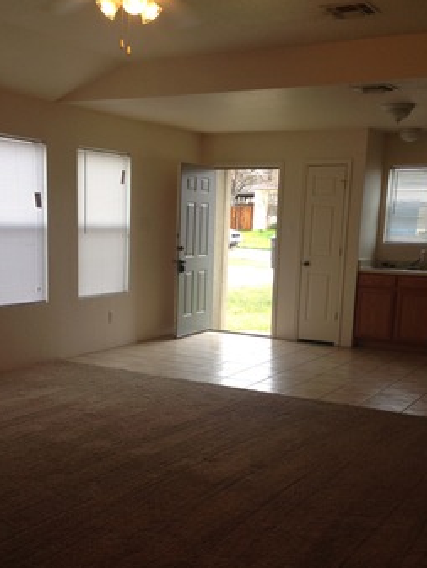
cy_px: 364
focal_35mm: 47
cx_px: 181
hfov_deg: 30.8
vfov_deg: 40.1
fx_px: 773
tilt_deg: -10.5
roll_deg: -2.0
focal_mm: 4.12
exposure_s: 1/60
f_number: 2.4
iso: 64
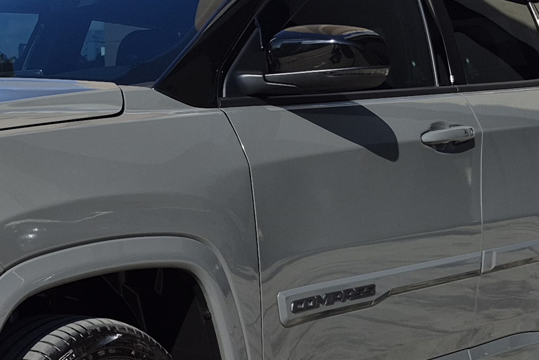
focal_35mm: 93
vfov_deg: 14.7
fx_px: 1392
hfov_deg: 21.2
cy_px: 228
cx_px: 1
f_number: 1.8
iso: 80
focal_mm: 5.4
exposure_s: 1/6672
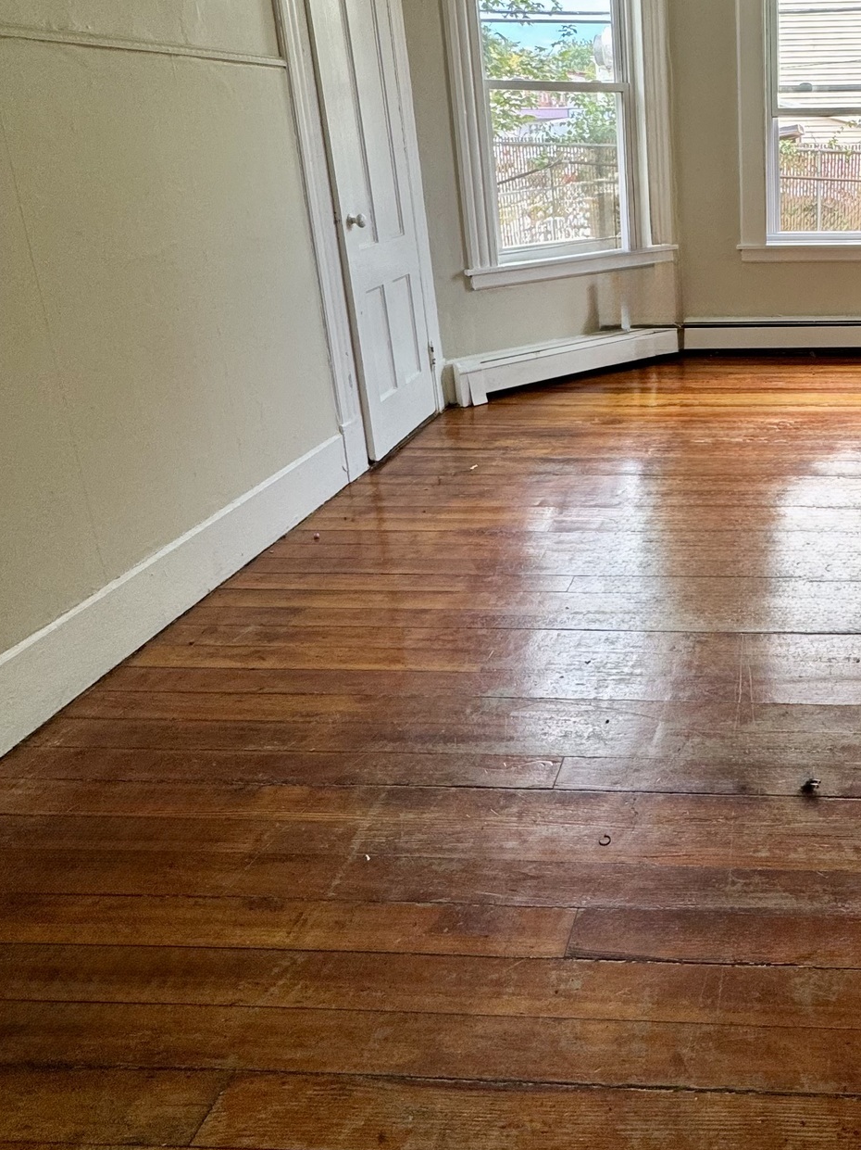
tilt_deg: -15.0
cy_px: 354
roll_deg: +1.1
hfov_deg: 47.9
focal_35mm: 26
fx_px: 863
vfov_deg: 65.0
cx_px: 764
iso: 80
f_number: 2.2
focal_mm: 2.22
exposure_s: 1/99
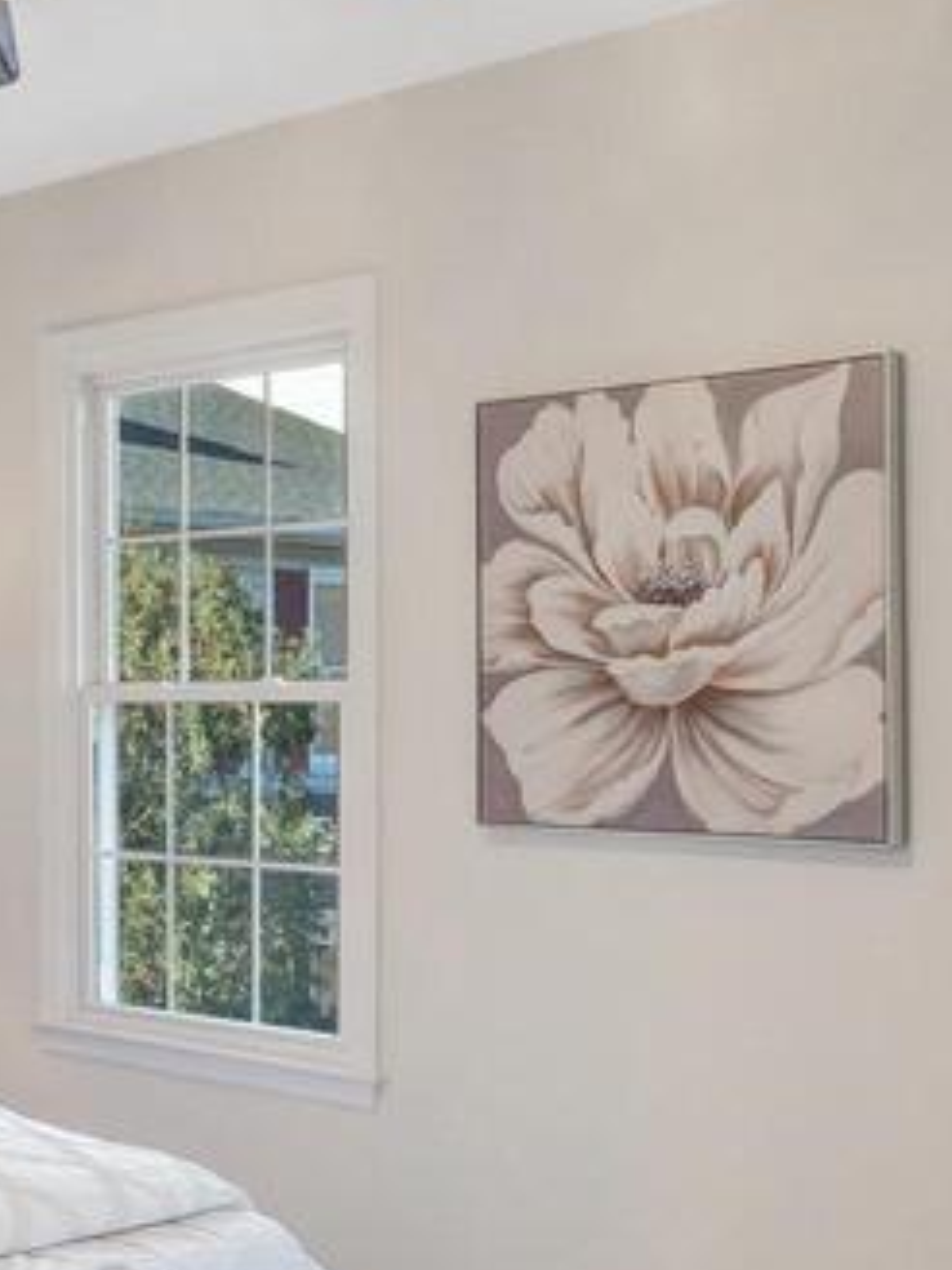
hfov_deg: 24.0
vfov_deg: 33.7
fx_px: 2090
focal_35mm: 57
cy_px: 734
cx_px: -93
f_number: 8
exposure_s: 1/50
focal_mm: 19
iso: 1250
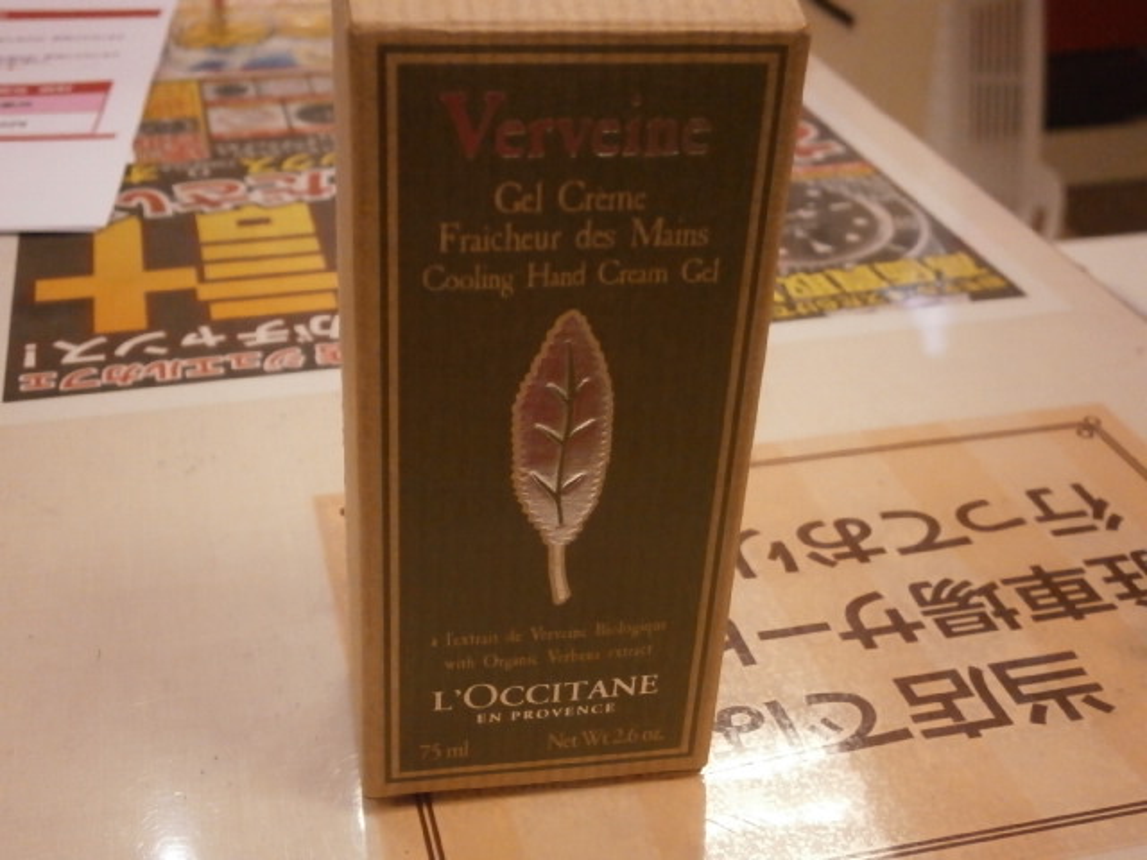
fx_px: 1557
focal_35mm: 47
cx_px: 574
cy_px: 430
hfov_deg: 40.4
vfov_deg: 30.9
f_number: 3.4
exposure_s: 1/250
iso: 640
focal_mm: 8.3
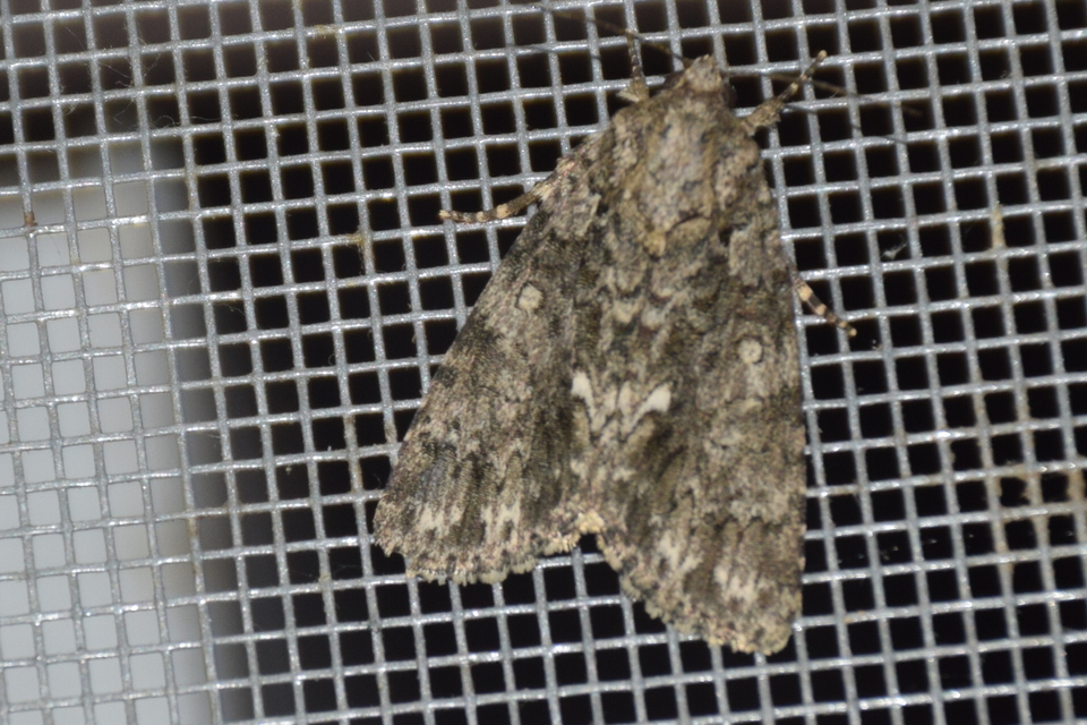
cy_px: 362
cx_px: 544
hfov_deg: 9.8
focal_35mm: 210
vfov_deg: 6.5
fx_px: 6340
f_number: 7.1
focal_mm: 140
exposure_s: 1/60
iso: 320
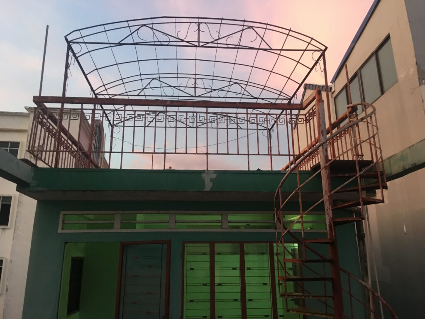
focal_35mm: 29
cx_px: 212
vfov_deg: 48.2
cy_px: 160
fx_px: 356
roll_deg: +1.1
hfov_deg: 61.7
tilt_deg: +14.9
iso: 80
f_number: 2.2
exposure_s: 1/17
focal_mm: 4.15
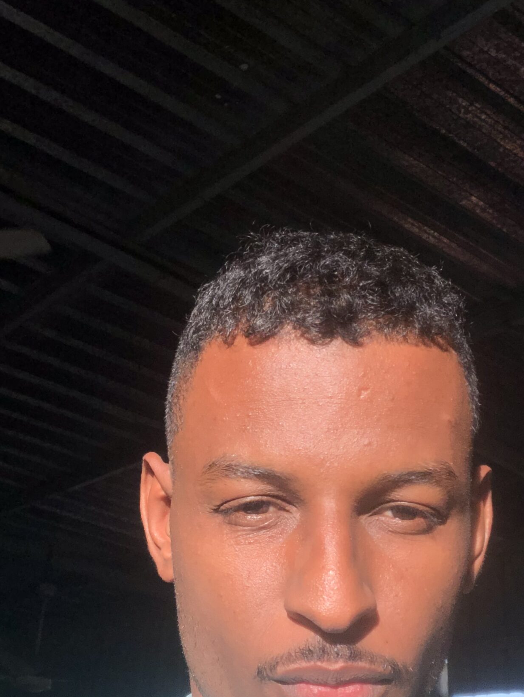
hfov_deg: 29.1
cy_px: 433
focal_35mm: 50
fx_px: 1008
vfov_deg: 37.9
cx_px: 293
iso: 20
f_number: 2.2
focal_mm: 2.87
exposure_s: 1/359
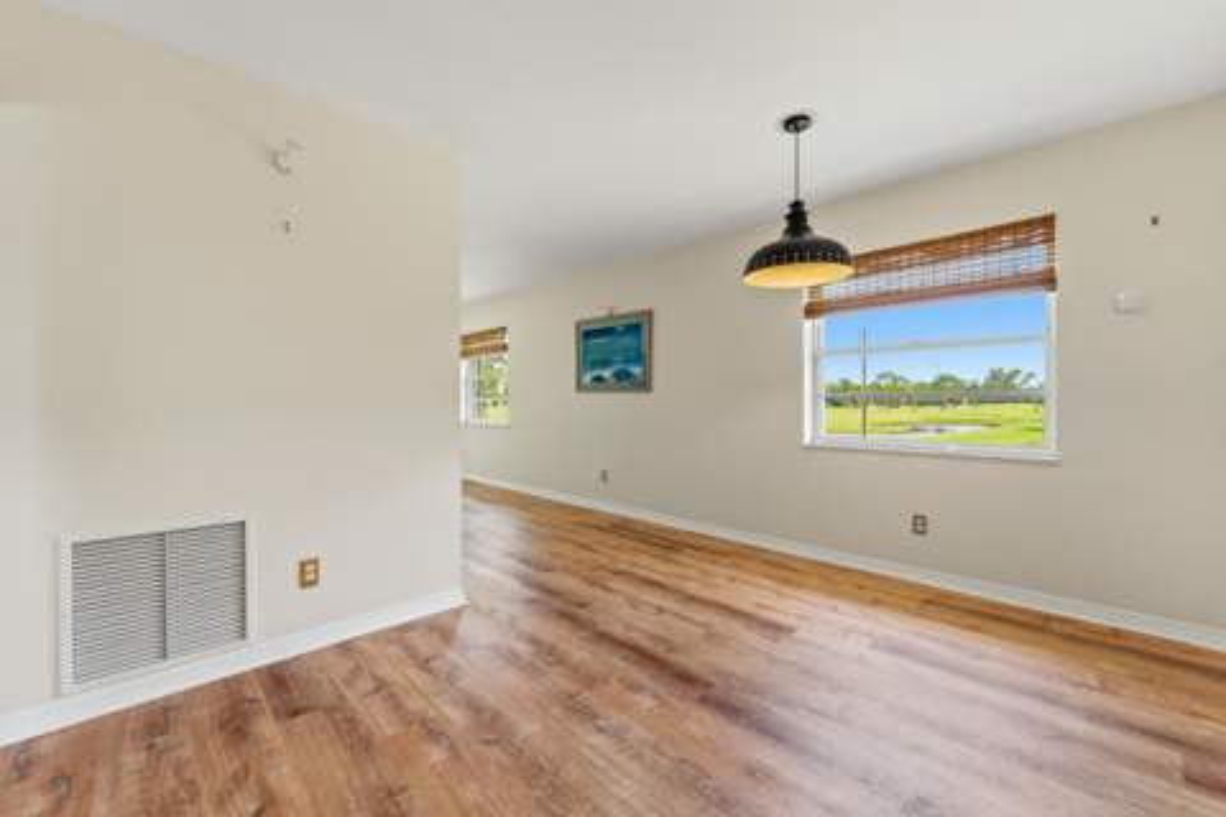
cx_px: 613
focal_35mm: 14
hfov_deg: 104.3
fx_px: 477
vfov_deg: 81.2
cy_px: 408
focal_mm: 14
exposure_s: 1/13
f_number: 9
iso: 250
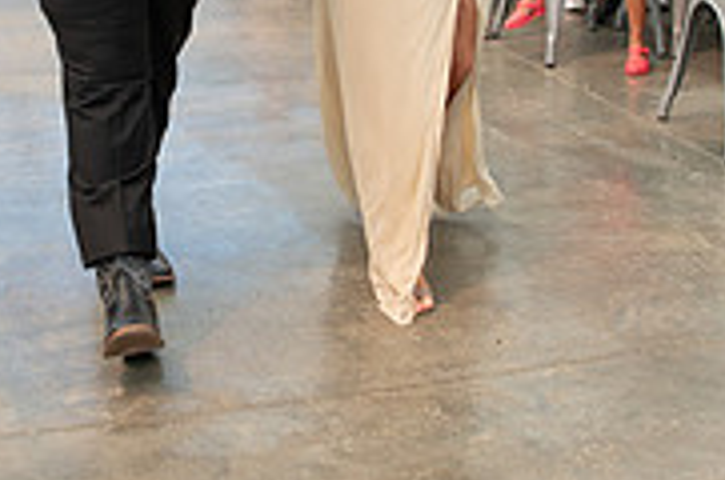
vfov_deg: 14.7
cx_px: 143
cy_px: -135
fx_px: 1789
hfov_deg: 22.6
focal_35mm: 89
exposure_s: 1/200
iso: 160
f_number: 5
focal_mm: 24
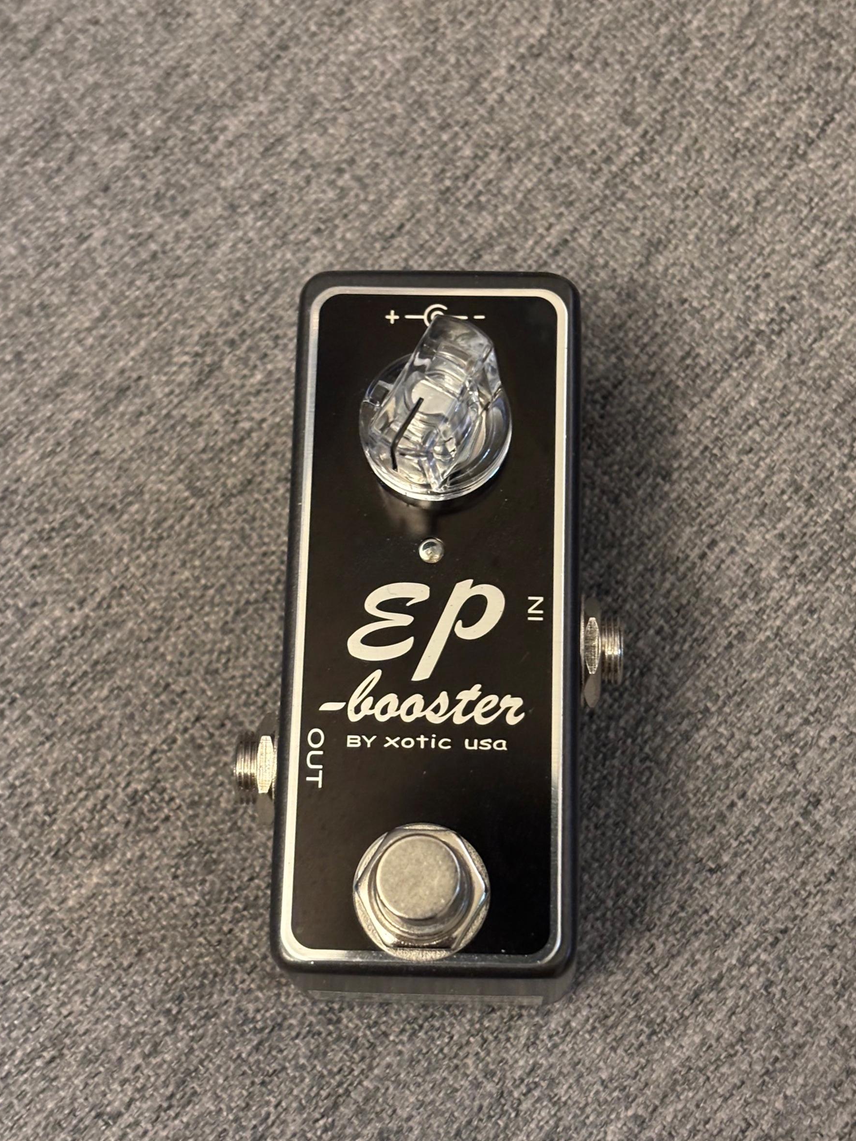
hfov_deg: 25.2
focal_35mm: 58
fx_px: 1912
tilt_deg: -77.2
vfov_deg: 33.2
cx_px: 441
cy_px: 613
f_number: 1.6
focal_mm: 5.96
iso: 400
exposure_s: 1/22
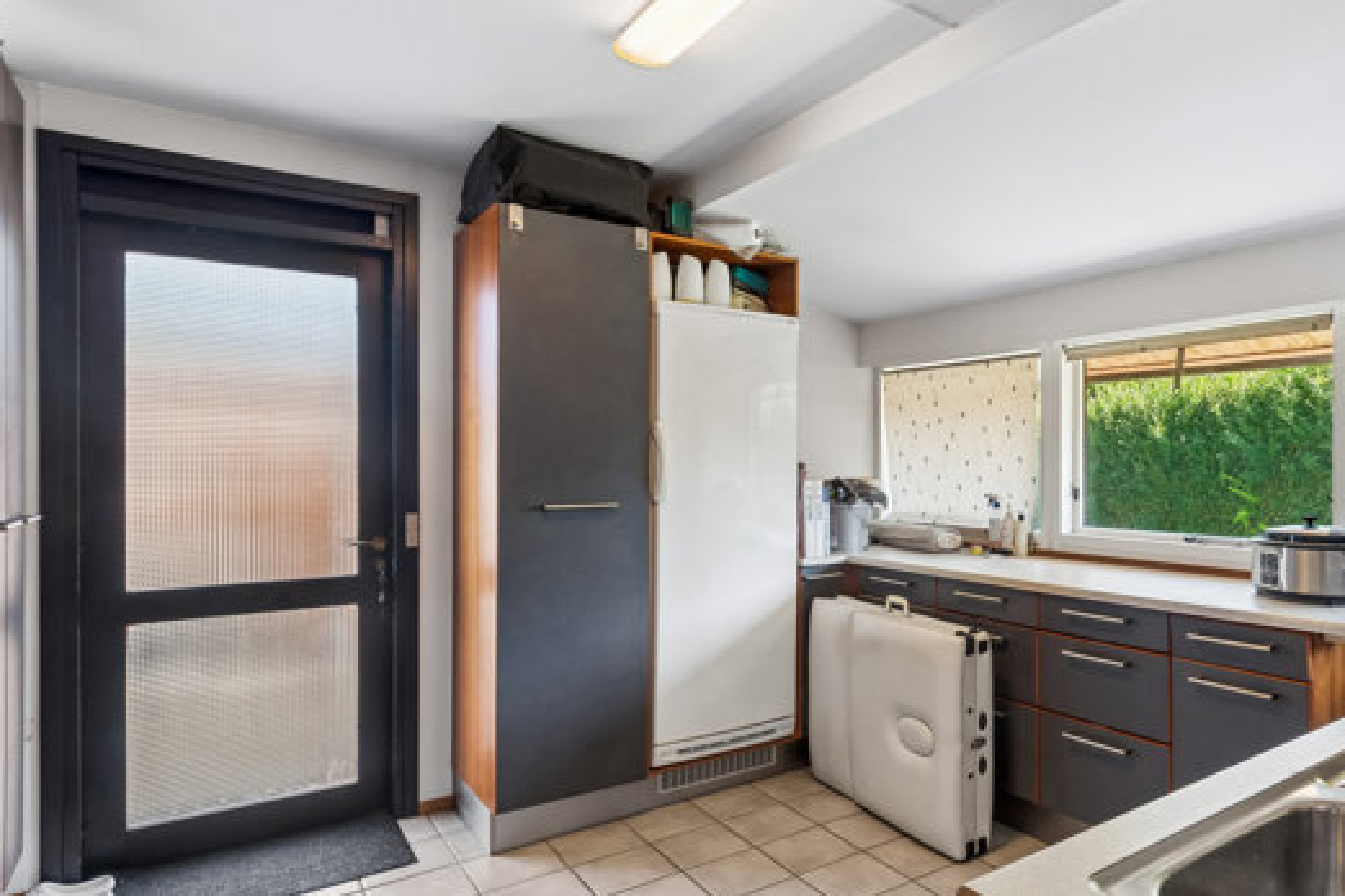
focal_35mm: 23
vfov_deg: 55.1
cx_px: 917
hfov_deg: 73.3
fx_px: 859
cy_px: 457
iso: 200
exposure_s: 1/20
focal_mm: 15
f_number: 10
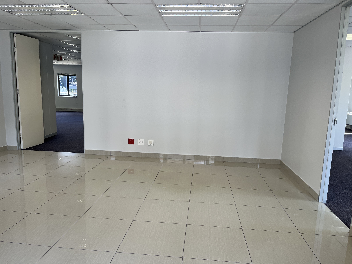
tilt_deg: -10.1
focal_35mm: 26
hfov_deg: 67.3
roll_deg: -2.2
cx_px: 176
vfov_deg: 53.1
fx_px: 264
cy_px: 132
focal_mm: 5.1
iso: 32
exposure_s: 1/100
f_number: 1.6
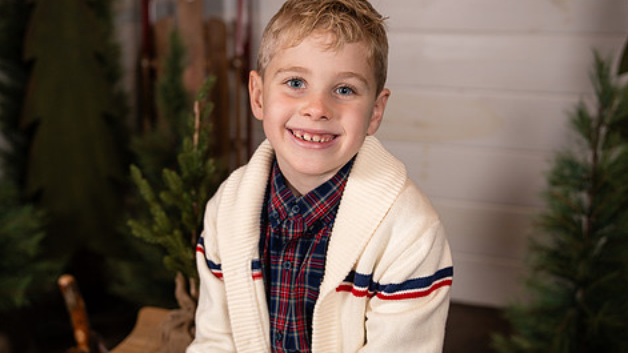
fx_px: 816
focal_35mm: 49
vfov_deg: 24.4
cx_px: 296
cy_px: 155
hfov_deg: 42.1
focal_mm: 38
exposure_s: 1/250
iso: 200
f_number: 2.8
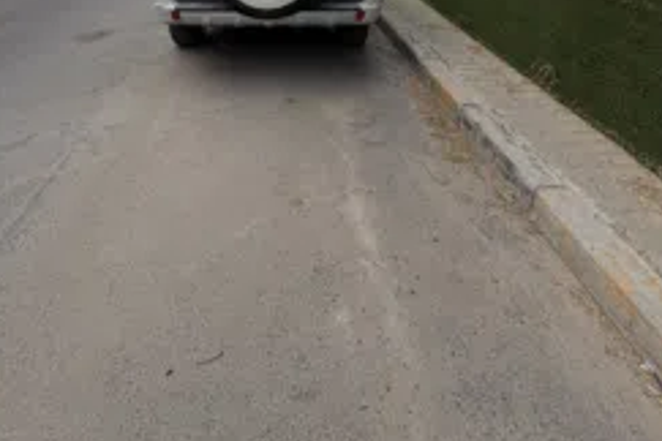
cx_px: 283
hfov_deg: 73.3
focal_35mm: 24
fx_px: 441
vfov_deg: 42.8
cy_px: -33
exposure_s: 1/502
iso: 64
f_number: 2.2
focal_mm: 2.22
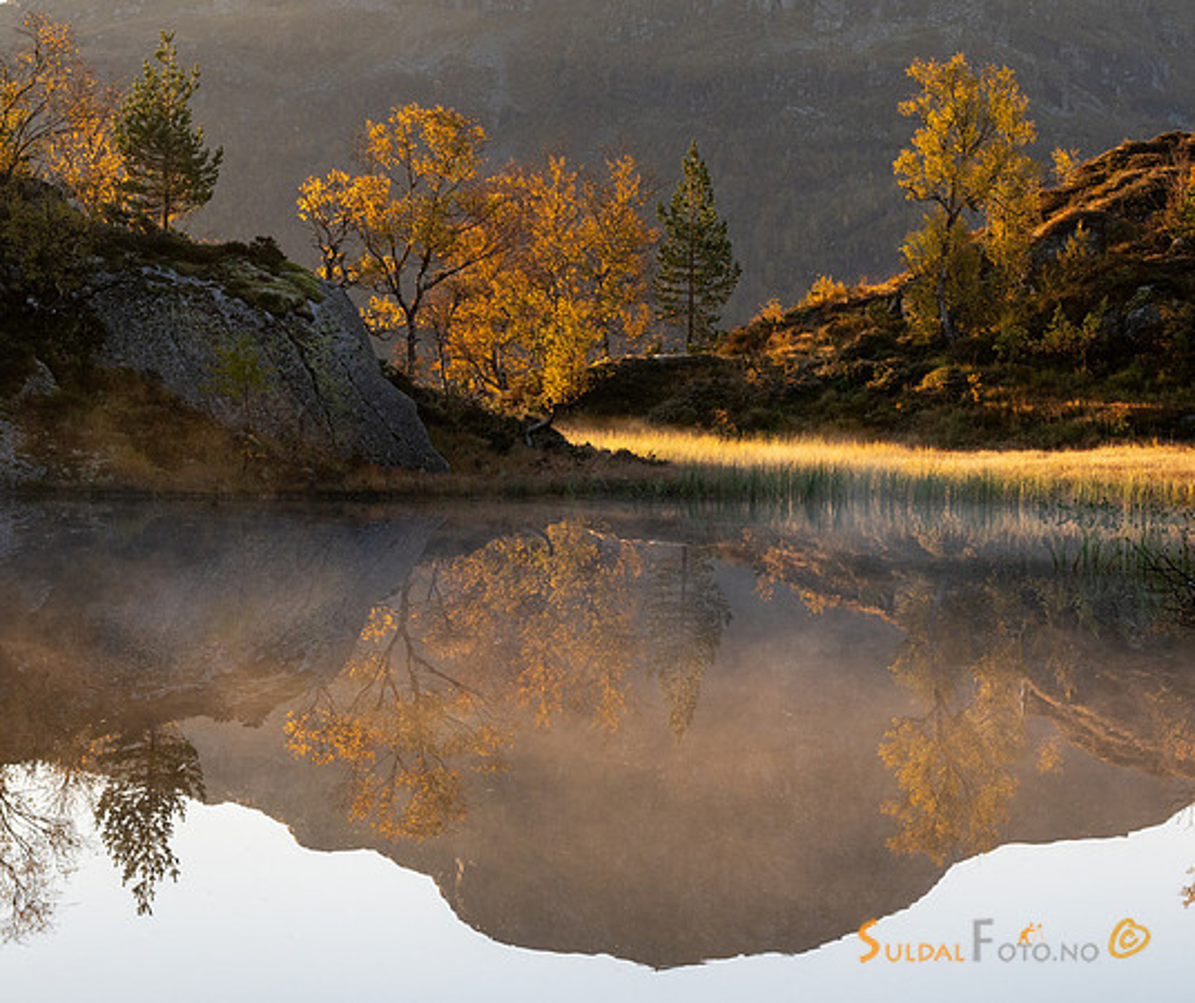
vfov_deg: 14.9
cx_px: 656
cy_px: 364
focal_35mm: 106
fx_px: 3835
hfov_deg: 17.7
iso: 450
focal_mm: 61
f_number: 8
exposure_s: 1/320
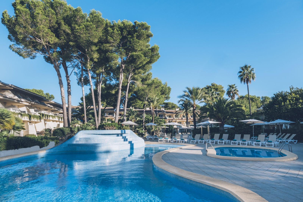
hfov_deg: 84.0
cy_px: 101
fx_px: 168
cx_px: 152
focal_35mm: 20
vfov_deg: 61.9
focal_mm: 13.6
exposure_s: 1/250
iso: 320
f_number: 11
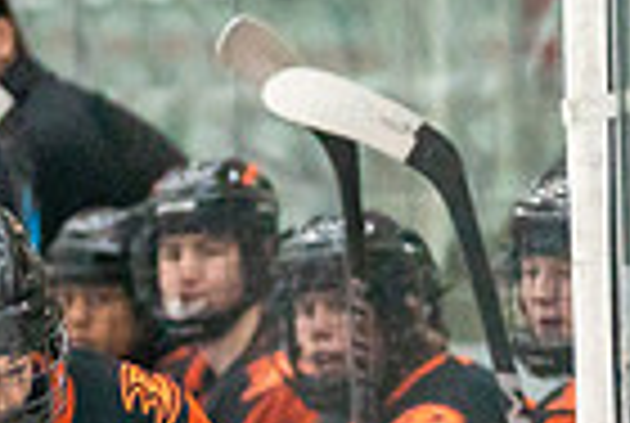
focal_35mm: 791
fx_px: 13872
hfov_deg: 2.6
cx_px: -235
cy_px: 1101
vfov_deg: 1.7
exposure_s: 1/1250
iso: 3200
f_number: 2.8
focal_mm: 146
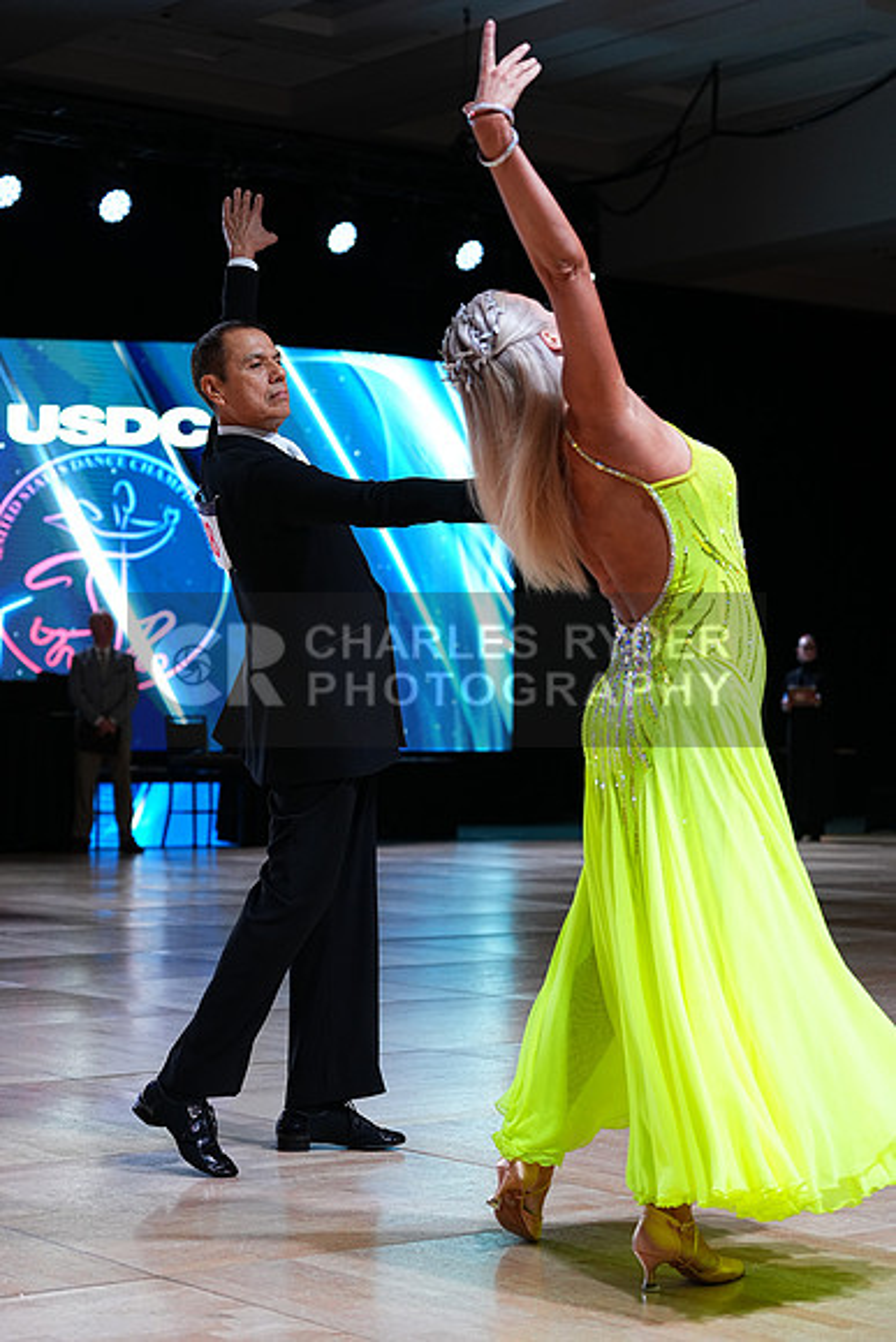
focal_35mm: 70
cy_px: 671
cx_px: 448
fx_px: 2612
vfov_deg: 28.8
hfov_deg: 19.5
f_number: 4
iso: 800
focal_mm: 70
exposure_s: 1/400
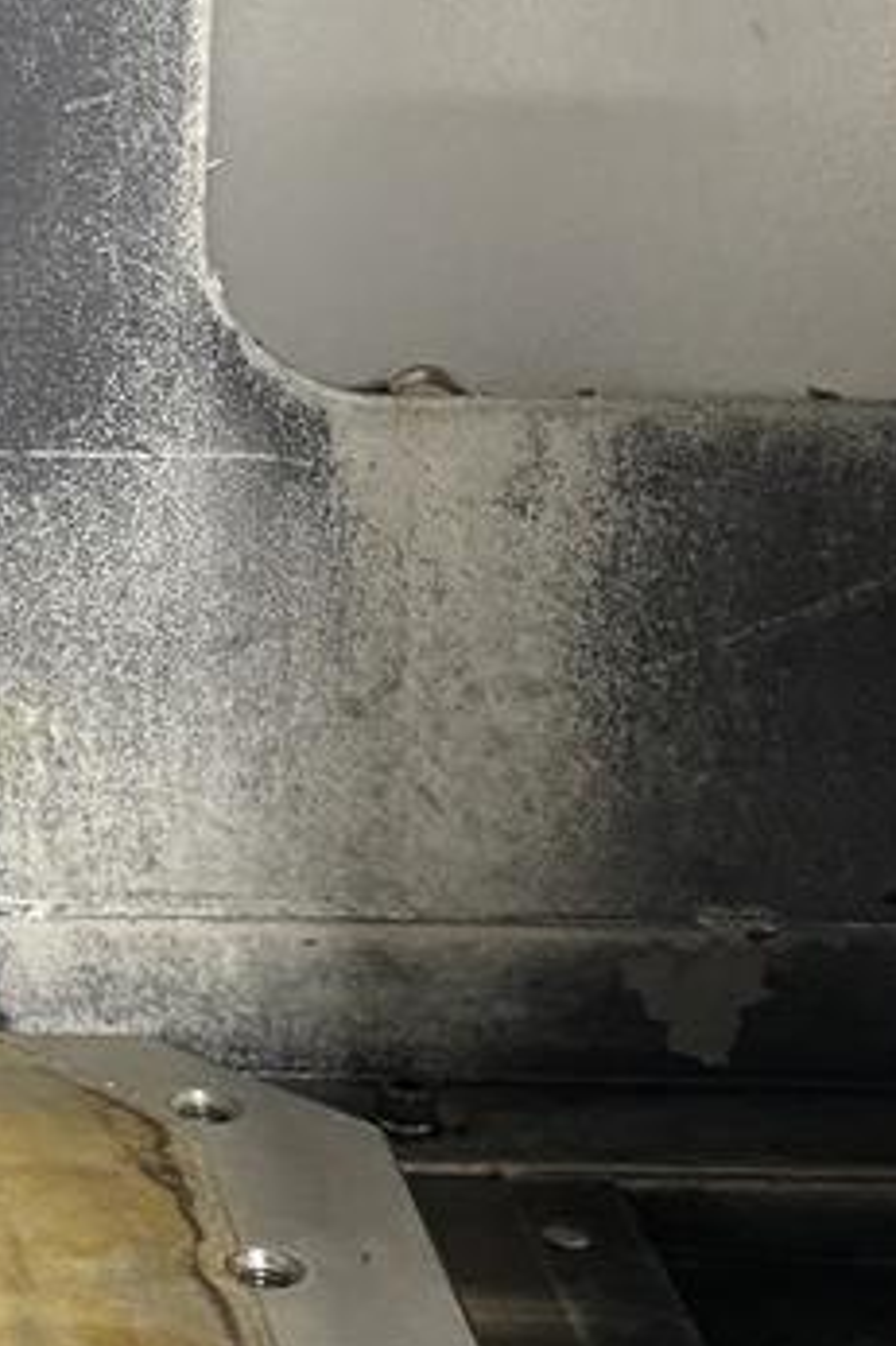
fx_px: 4148
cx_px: -535
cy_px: 70
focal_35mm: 111
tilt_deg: -9.9
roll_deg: -0.7
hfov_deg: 11.7
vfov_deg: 18.1
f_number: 1.78
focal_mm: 6.76
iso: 500
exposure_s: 1/60
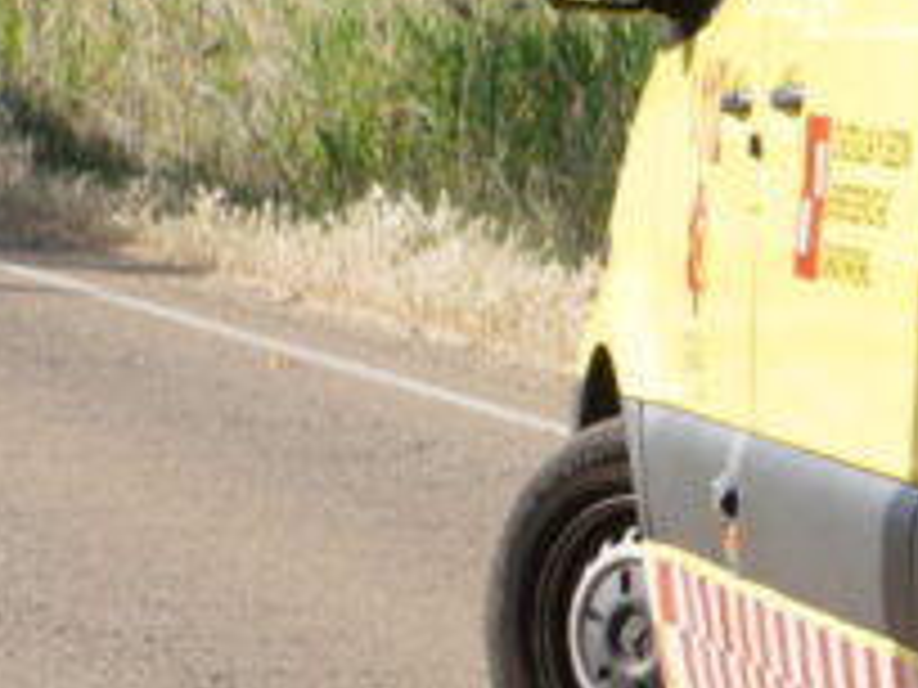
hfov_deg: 5.4
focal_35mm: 364
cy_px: 9
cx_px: 1620
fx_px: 9648
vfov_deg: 4.1
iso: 100
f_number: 6.3
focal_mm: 67
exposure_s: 1/200
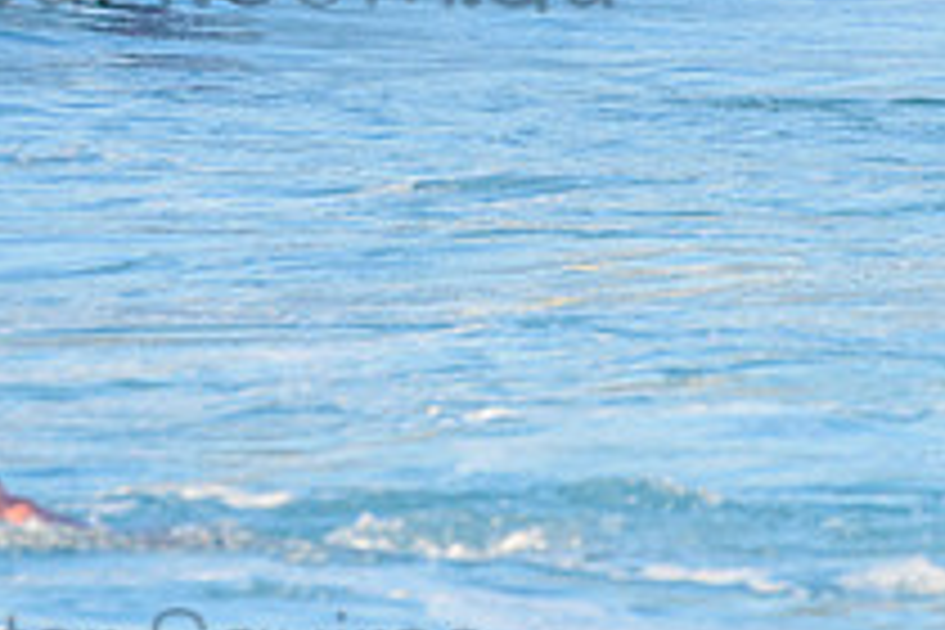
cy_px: -97
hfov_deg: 1.5
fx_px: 36222
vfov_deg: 1.0
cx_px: 140
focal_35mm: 1380
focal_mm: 500
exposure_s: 1/1000
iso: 400
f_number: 5.6
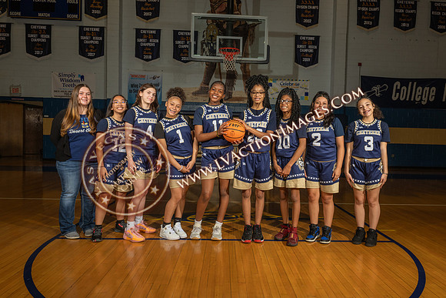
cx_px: 238
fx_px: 341
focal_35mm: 27
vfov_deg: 47.2
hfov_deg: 66.3
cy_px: 151
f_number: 7.1
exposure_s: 1/200
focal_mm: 24
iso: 160
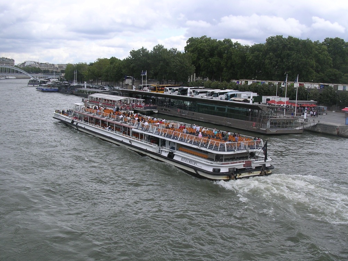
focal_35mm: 39
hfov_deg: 47.9
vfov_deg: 36.8
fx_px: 392
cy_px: 130
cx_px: 172
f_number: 5.6
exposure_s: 1/196
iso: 100
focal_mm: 5.8
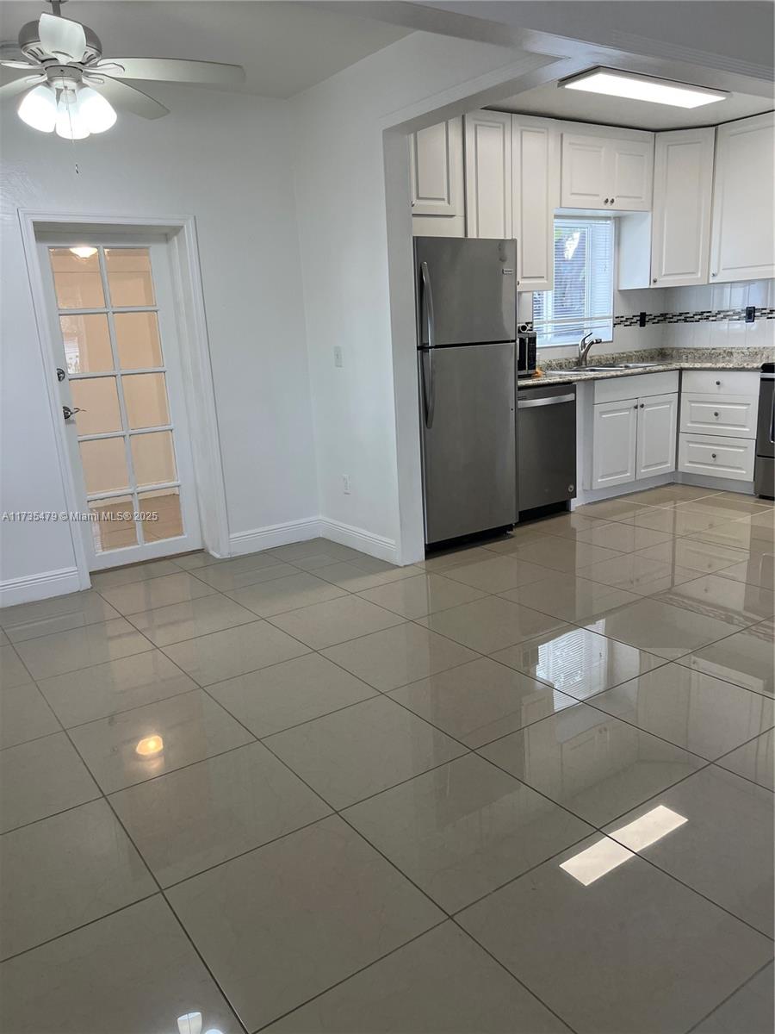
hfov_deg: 53.1
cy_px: 517
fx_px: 776
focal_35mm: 26
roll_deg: +3.4
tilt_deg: -15.2
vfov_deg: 67.3
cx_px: 388
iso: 64
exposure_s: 1/120
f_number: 1.5
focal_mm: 5.7
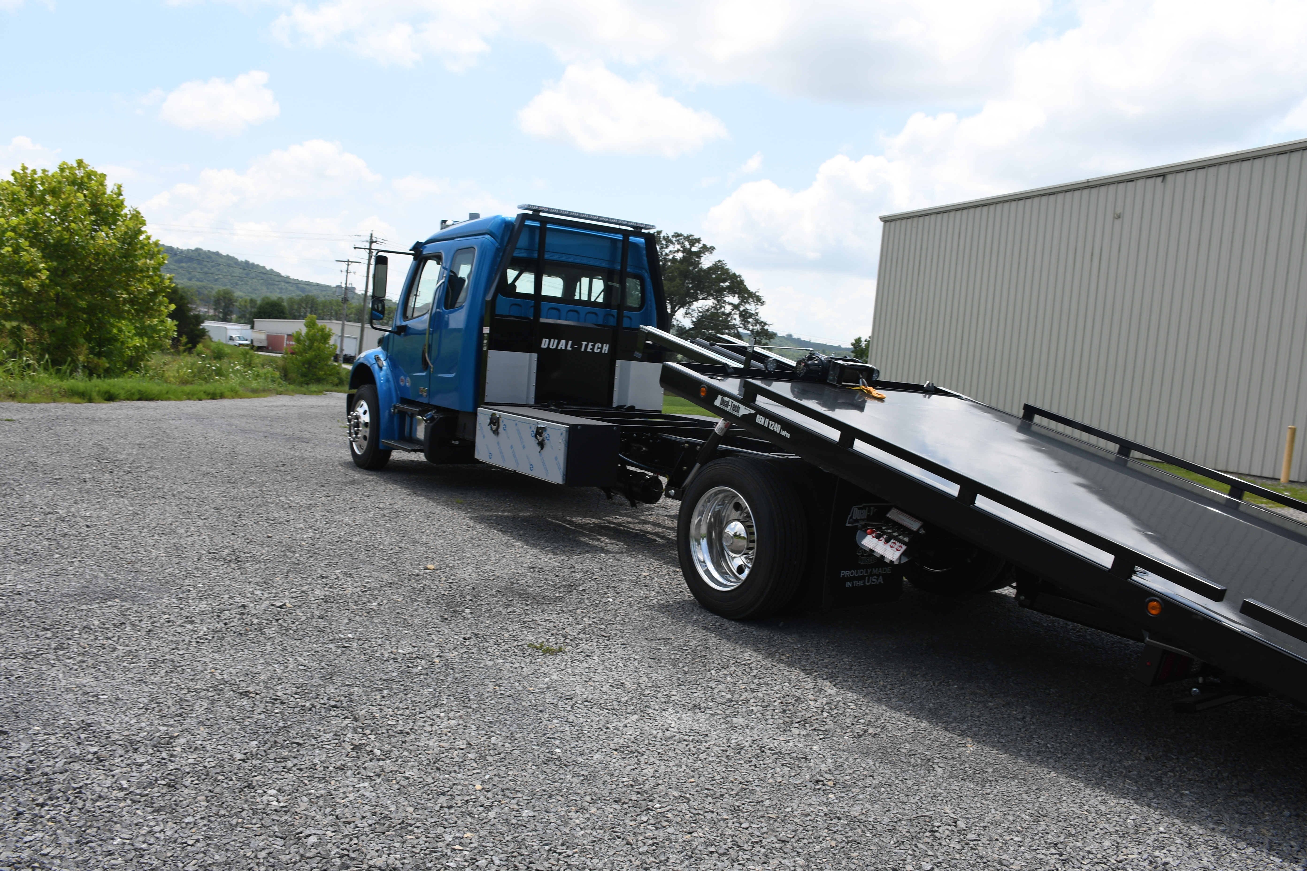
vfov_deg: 47.9
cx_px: 654
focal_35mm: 27
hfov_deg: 67.4
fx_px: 980
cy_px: 436
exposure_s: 1/250
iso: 100
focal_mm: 18
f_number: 8
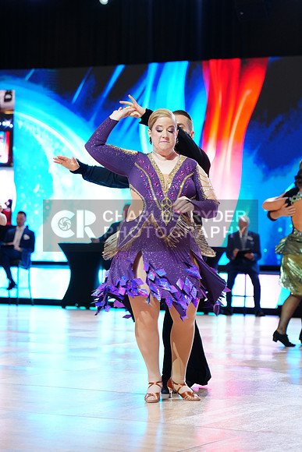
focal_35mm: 105
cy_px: 226
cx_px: 151
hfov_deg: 13.0
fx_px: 1320
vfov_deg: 19.5
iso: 2000
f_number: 4
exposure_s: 1/200
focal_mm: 105
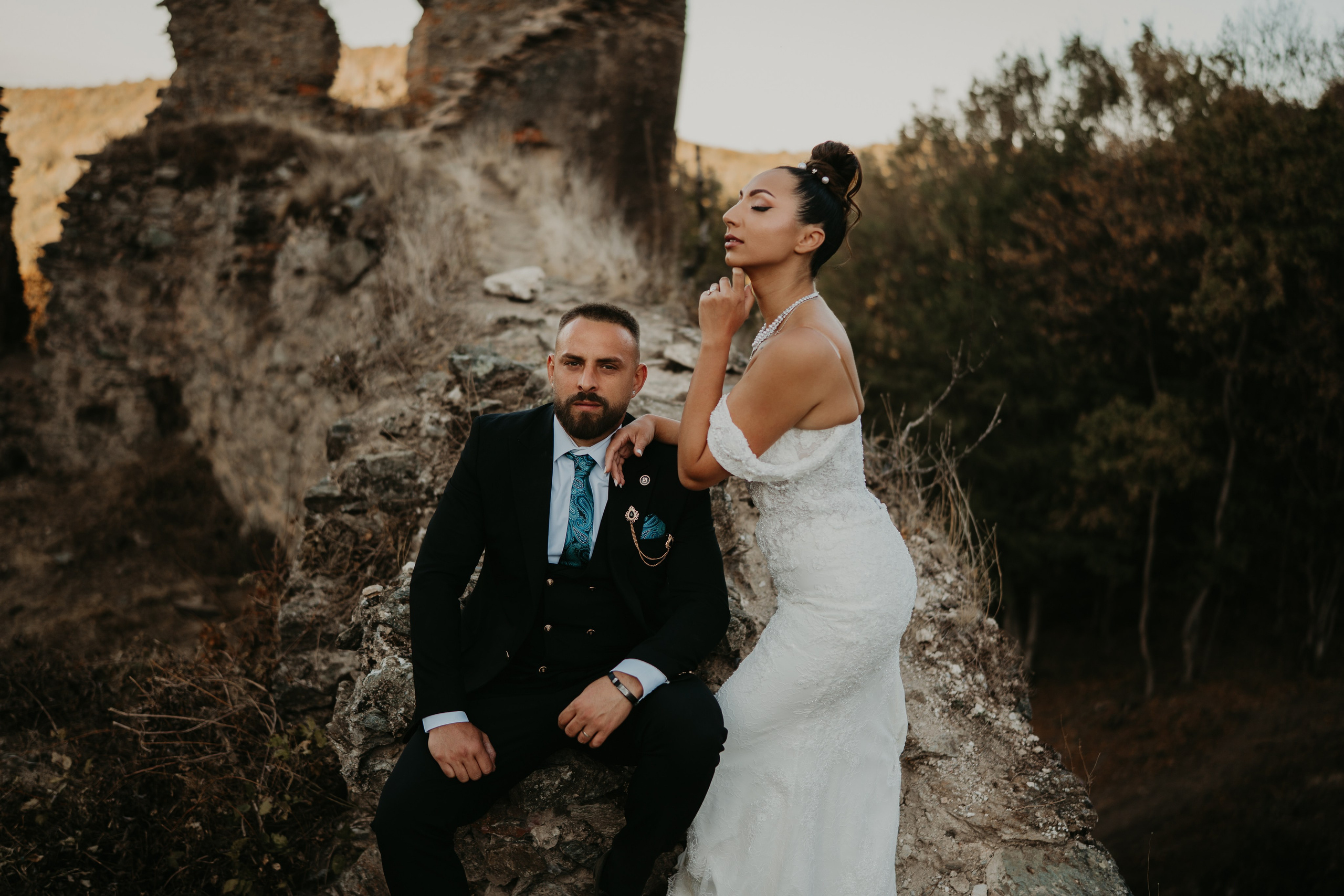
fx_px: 1307
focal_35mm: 35
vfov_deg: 37.9
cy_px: 448
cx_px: 672
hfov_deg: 54.4
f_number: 1.4
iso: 100
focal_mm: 35
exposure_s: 1/1000
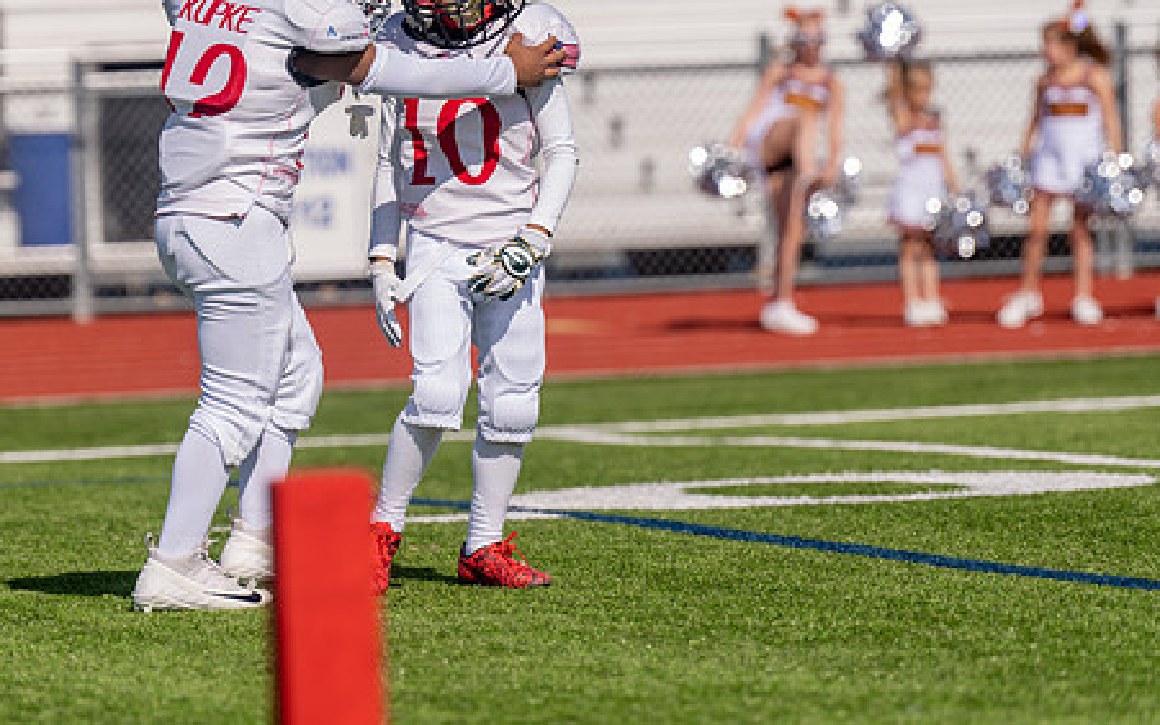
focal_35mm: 271
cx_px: 455
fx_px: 8568
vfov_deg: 4.8
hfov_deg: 7.7
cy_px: 219
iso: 160
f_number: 4
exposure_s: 1/2000
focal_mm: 193
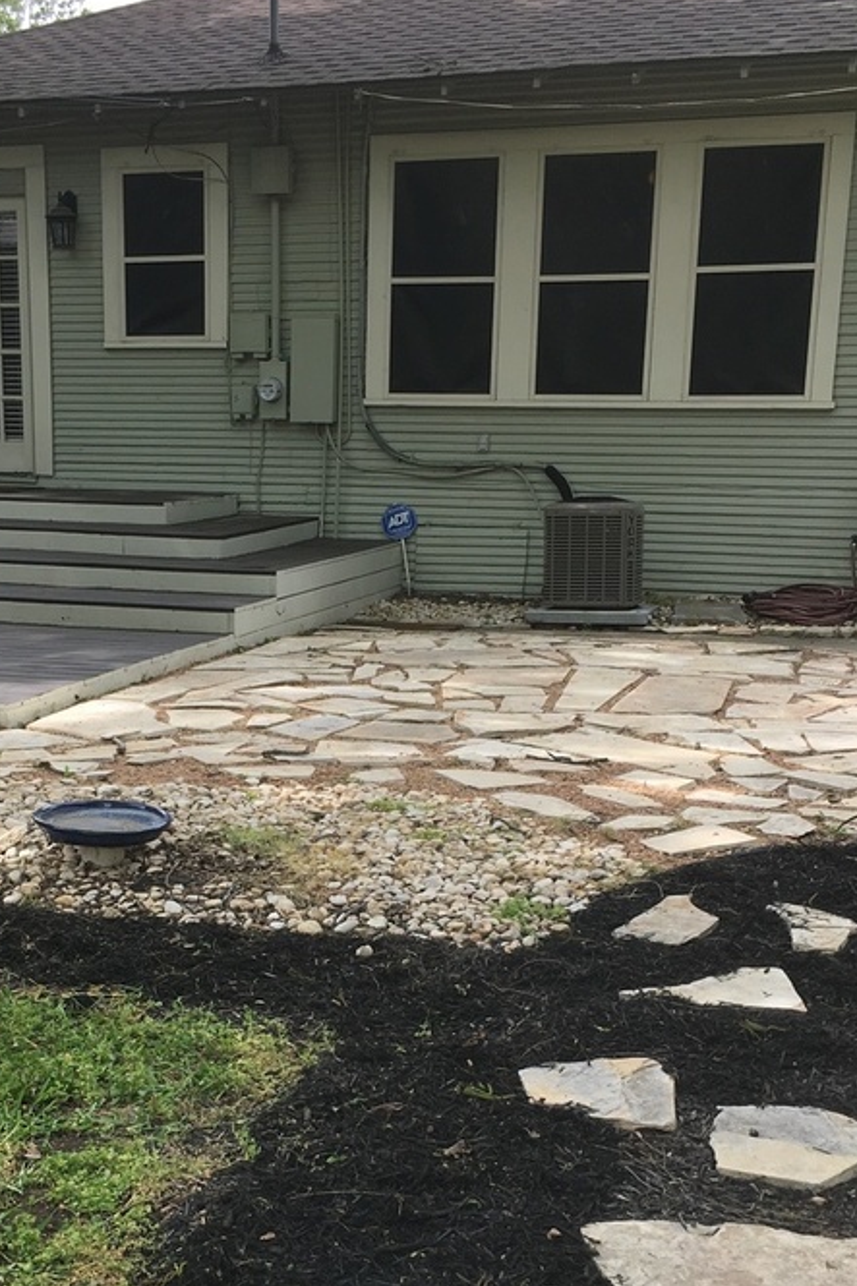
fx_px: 1750
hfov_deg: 27.4
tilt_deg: -12.3
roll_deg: -0.9
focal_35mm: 49
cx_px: 290
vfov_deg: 40.0
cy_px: 814
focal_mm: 4.15
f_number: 2.2
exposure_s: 1/314
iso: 25
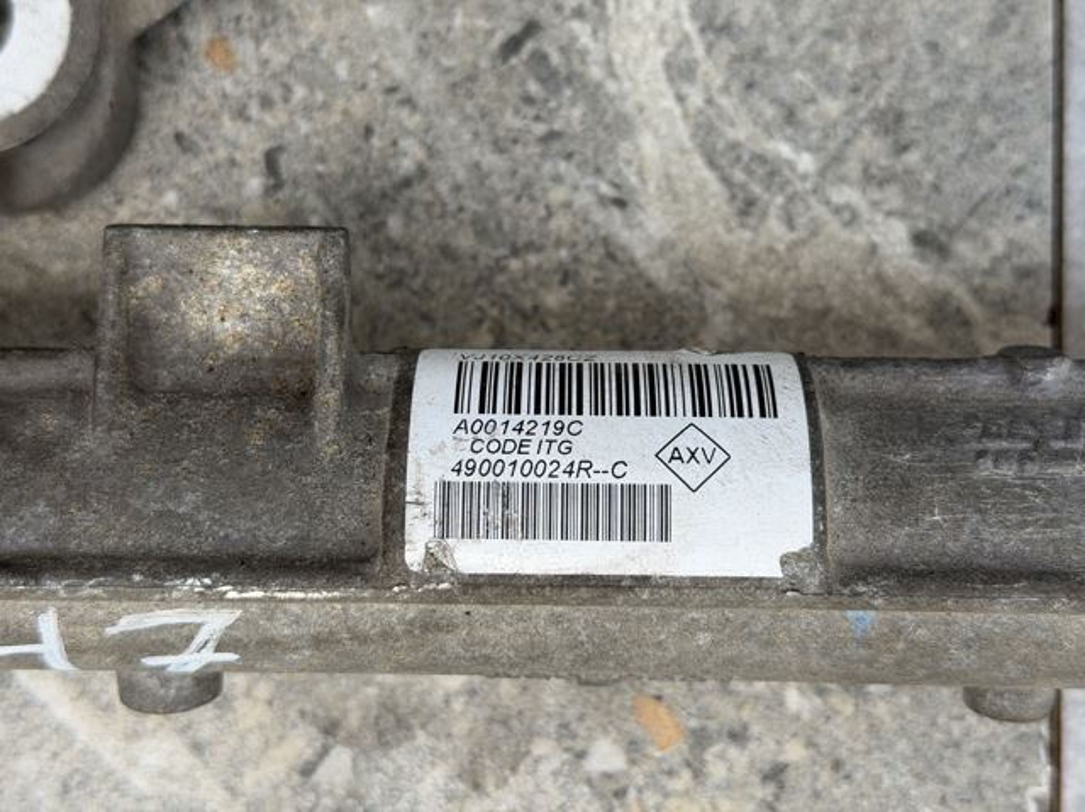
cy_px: 406
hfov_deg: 39.7
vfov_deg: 30.2
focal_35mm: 48
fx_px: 1503
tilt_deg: -86.0
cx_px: 542
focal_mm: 6.76
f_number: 1.78
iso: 50
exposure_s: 1/122
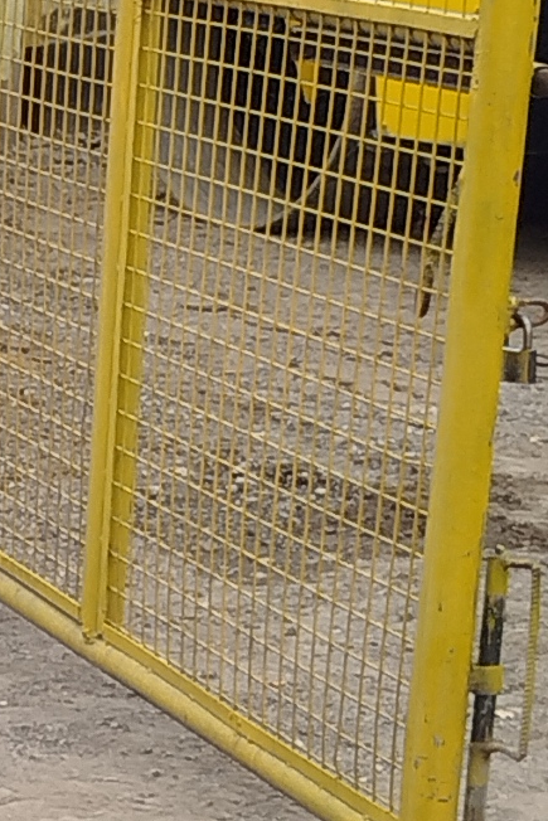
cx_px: -1059
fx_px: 4222
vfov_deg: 11.1
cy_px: 559
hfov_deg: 6.8
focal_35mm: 185
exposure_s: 1/341
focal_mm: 5.31
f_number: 1.7
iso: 50
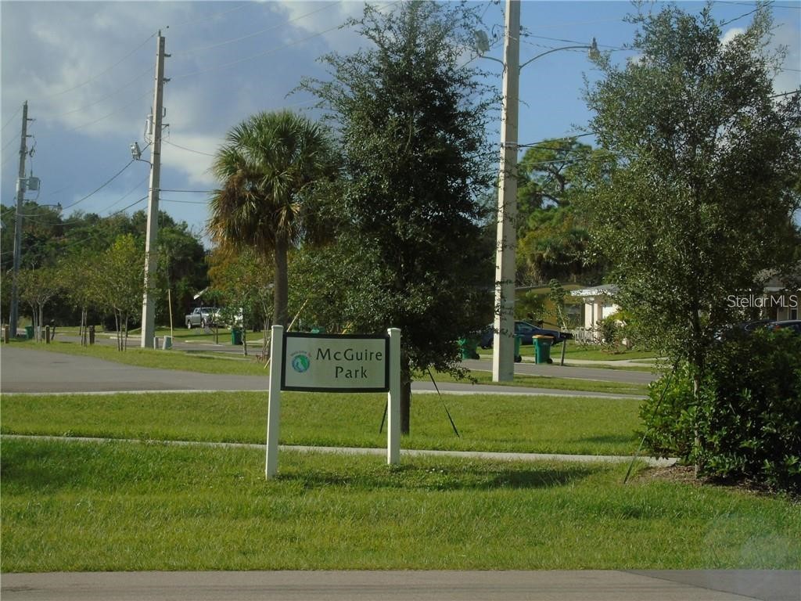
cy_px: 300
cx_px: 400
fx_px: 2869
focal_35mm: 124
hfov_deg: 15.9
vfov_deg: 12.0
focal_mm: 22
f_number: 4.6
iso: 80
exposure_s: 1/250
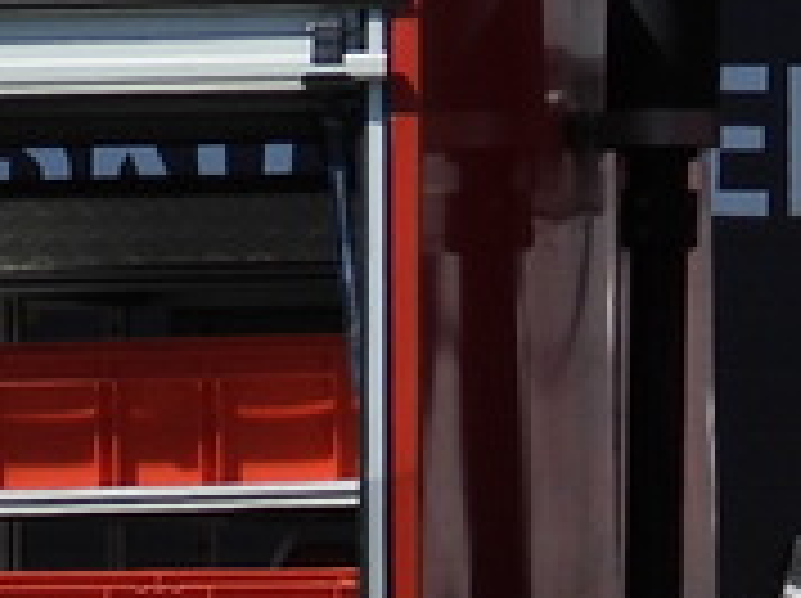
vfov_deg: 1.9
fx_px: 17955
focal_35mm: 777
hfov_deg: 2.5
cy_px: 1286
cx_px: -486
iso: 100
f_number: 4
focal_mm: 20.7
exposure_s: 1/1000
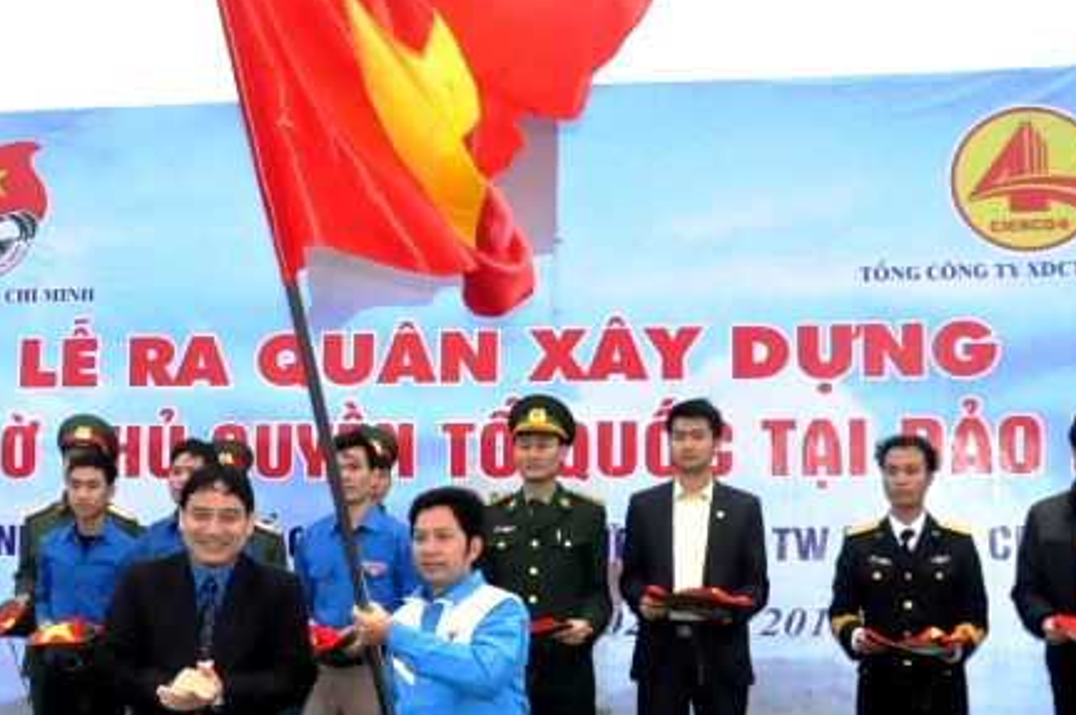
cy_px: 316
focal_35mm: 64
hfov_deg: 31.4
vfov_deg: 21.2
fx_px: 1911
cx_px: 473
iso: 3200
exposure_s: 1/200
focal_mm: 18
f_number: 9
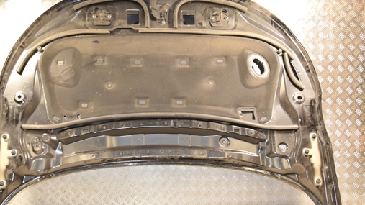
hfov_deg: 48.6
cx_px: 156
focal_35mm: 42
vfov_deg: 28.5
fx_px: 403
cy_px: 110
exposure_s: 1/80
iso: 800
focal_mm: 21
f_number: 5
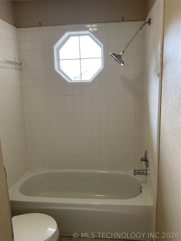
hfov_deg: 48.2
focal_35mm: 29
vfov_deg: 61.7
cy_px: 120
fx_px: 202
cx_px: 90
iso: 64
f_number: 1.8
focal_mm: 3
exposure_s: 1/60
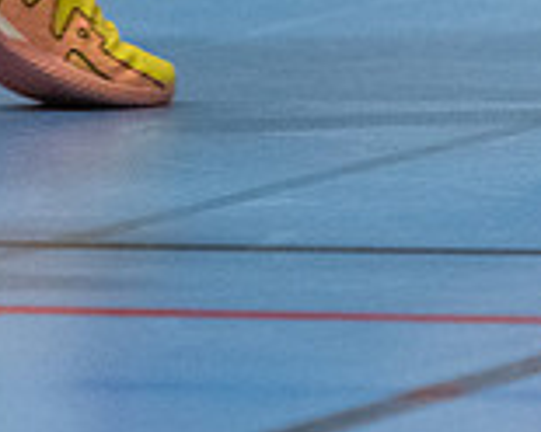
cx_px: 209
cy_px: -117
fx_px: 16396
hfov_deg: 1.9
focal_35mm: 1024
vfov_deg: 1.5
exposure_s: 1/640
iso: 4000
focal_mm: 185
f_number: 3.5
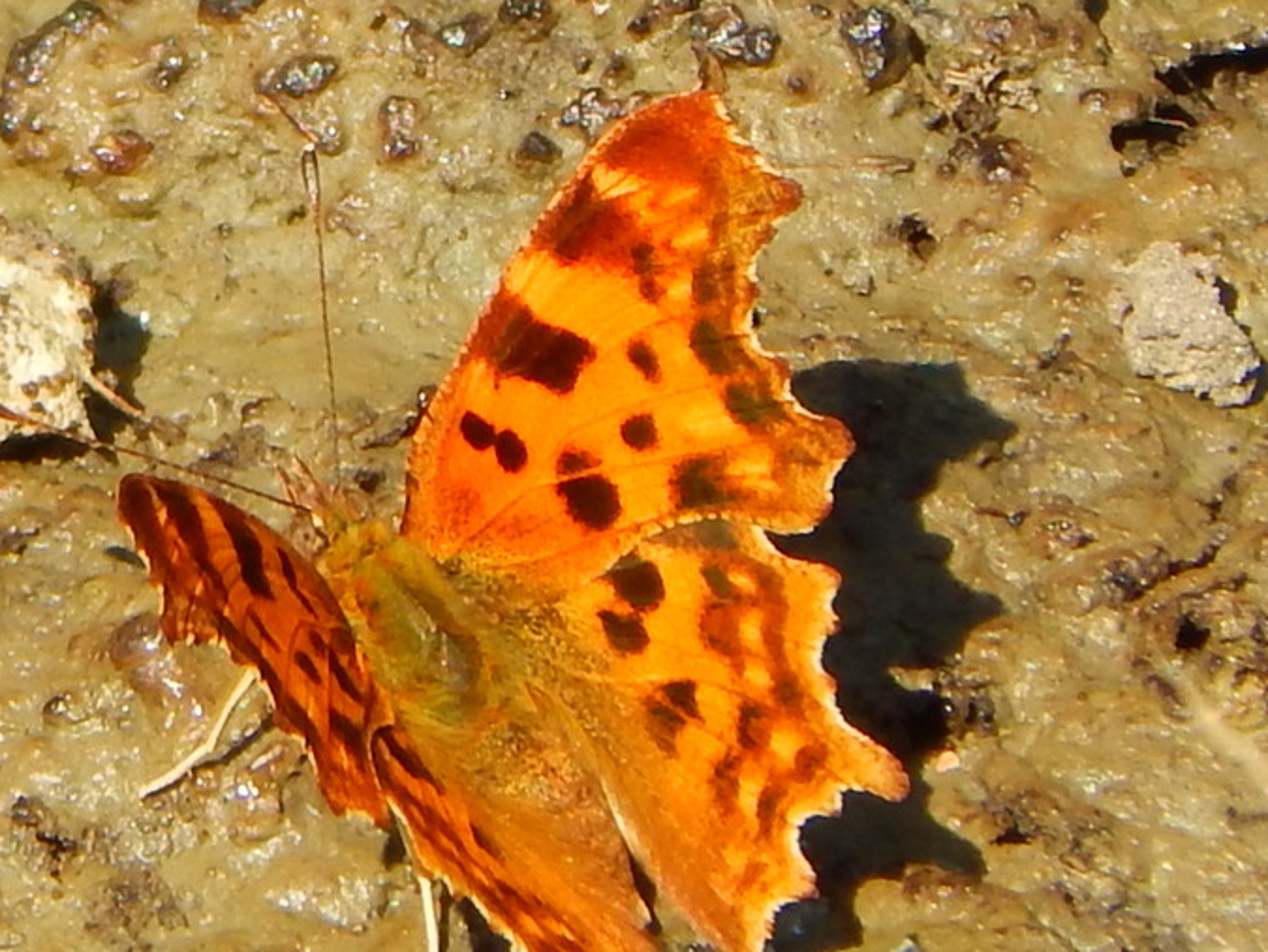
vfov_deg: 2.8
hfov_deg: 3.7
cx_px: 574
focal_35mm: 537
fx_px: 19681
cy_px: 545
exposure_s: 1/400
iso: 125
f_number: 5.7
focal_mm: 76.4
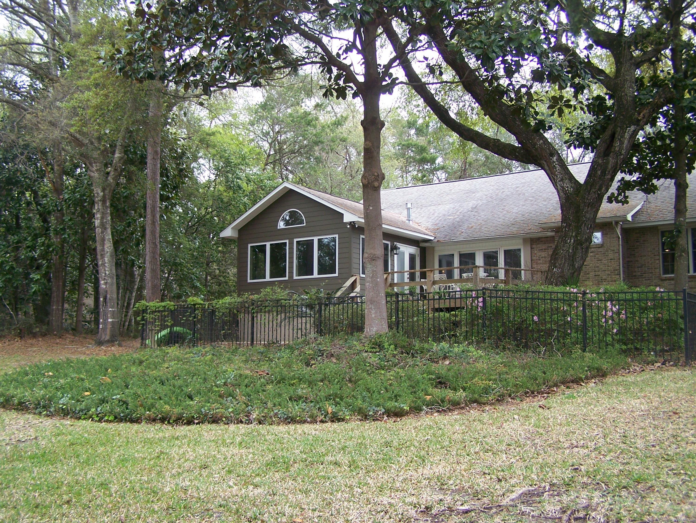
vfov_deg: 37.8
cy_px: 262
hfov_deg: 48.9
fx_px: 765
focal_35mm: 38
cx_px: 348
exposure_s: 1/200
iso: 80
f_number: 2.8
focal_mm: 6.3
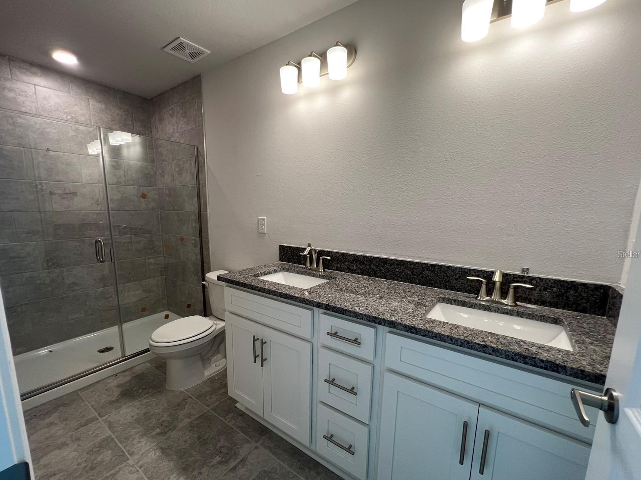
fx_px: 259
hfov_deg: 102.1
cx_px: 313
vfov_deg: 85.6
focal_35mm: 14
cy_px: 254
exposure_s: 1/120
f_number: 1.8
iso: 125
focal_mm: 1.57
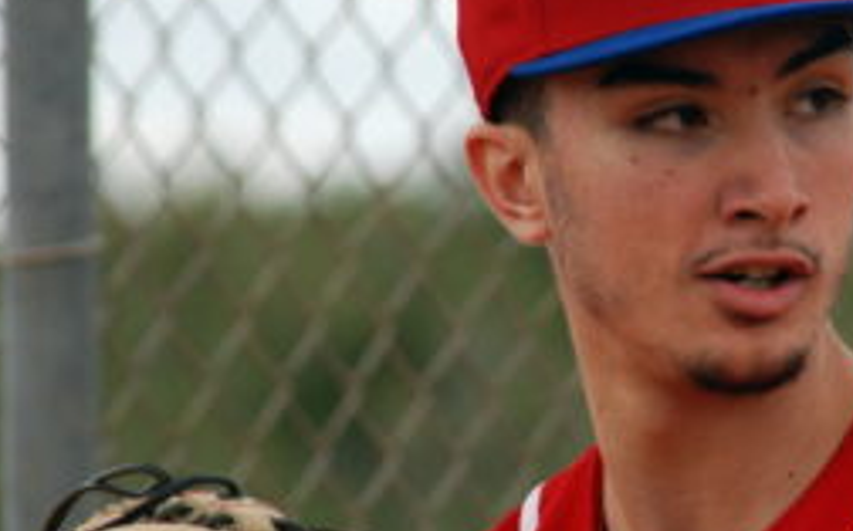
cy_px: 380
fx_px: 14122
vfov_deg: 2.2
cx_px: 768
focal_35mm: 608
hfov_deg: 3.5
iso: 250
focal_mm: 200
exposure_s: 1/500
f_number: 5.6
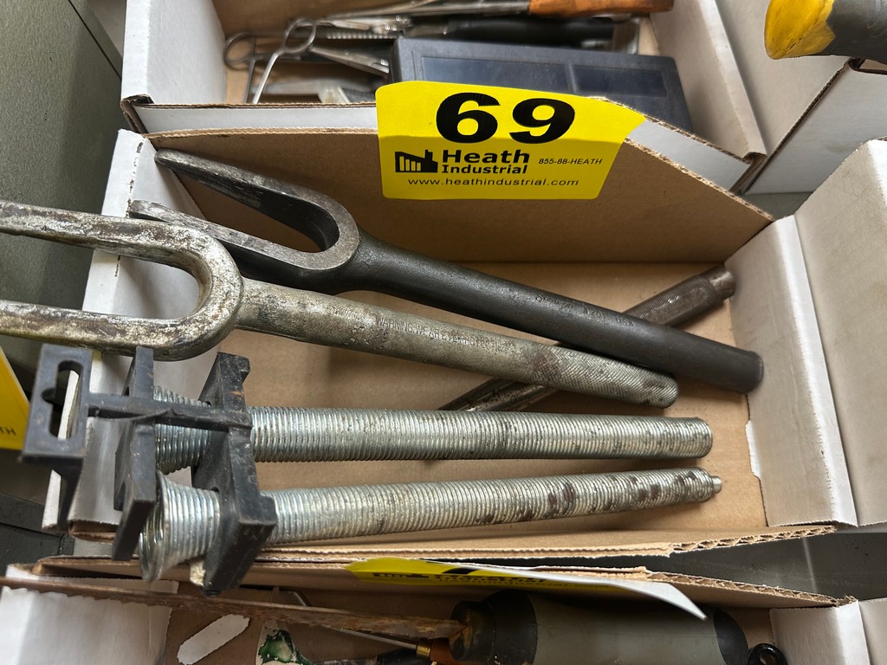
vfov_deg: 56.8
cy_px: 332
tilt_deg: -69.7
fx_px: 615
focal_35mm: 24
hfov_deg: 71.6
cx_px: 444
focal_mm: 6.86
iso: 200
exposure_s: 1/53
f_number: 1.78
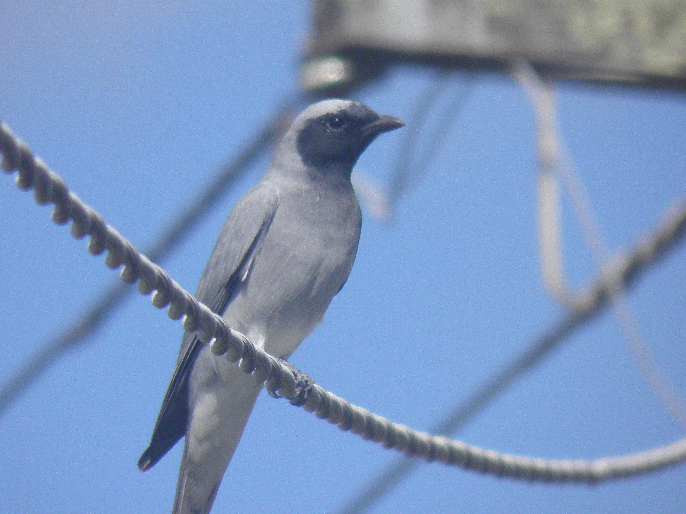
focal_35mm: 1099
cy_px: 305
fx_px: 21780
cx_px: 287
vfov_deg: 1.4
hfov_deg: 1.8
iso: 64
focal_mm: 147
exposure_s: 1/500
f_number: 5.6
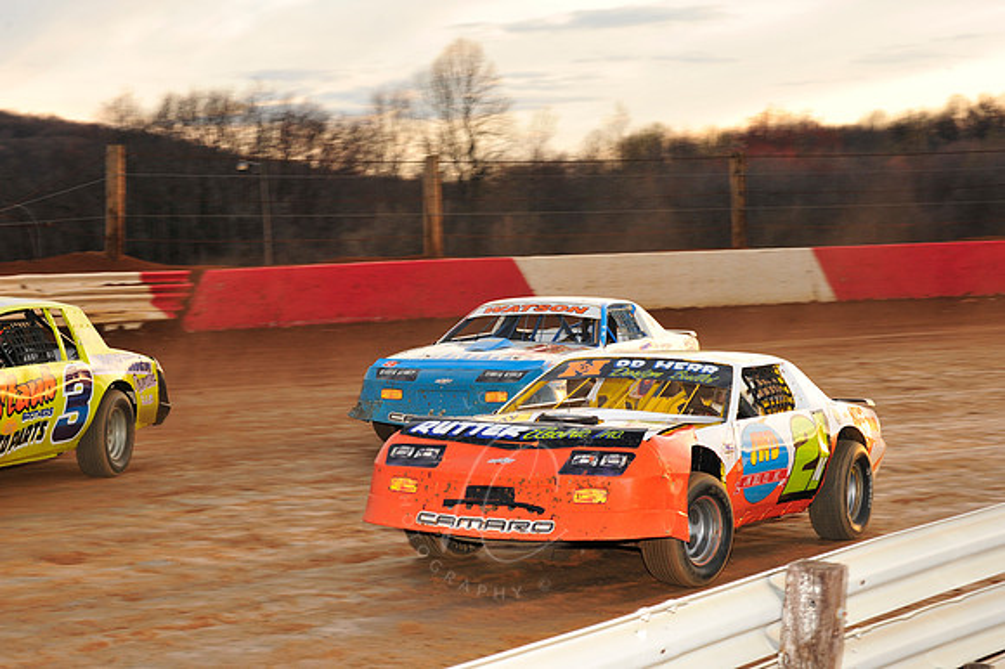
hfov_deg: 22.2
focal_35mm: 92
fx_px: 2567
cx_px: 502
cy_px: 334
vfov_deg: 14.8
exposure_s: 1/250
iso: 640
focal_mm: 92
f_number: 8
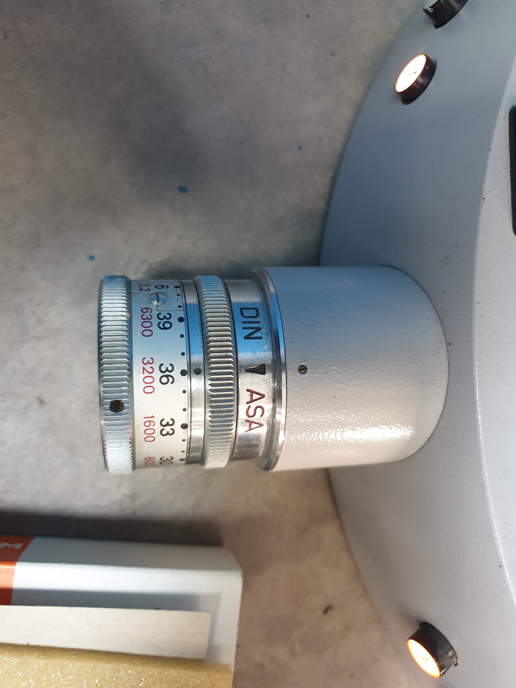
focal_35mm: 26
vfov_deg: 67.3
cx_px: 258
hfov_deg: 53.1
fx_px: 517
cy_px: 344
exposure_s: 1/33
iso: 320
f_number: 1.5
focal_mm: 4.3
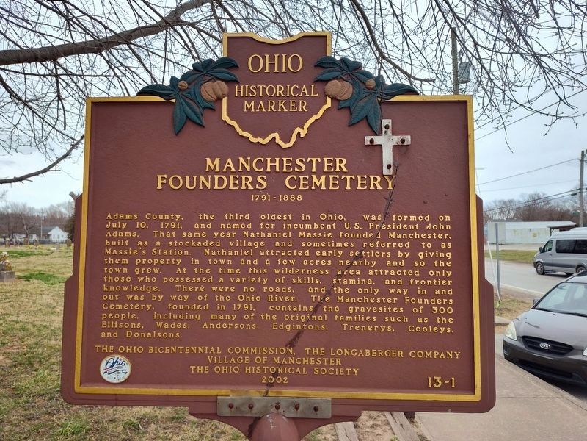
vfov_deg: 58.9
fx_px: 390
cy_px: 220
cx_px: 294
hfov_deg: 73.9
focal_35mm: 23
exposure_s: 1/490
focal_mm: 5.56
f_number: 1.8
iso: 100
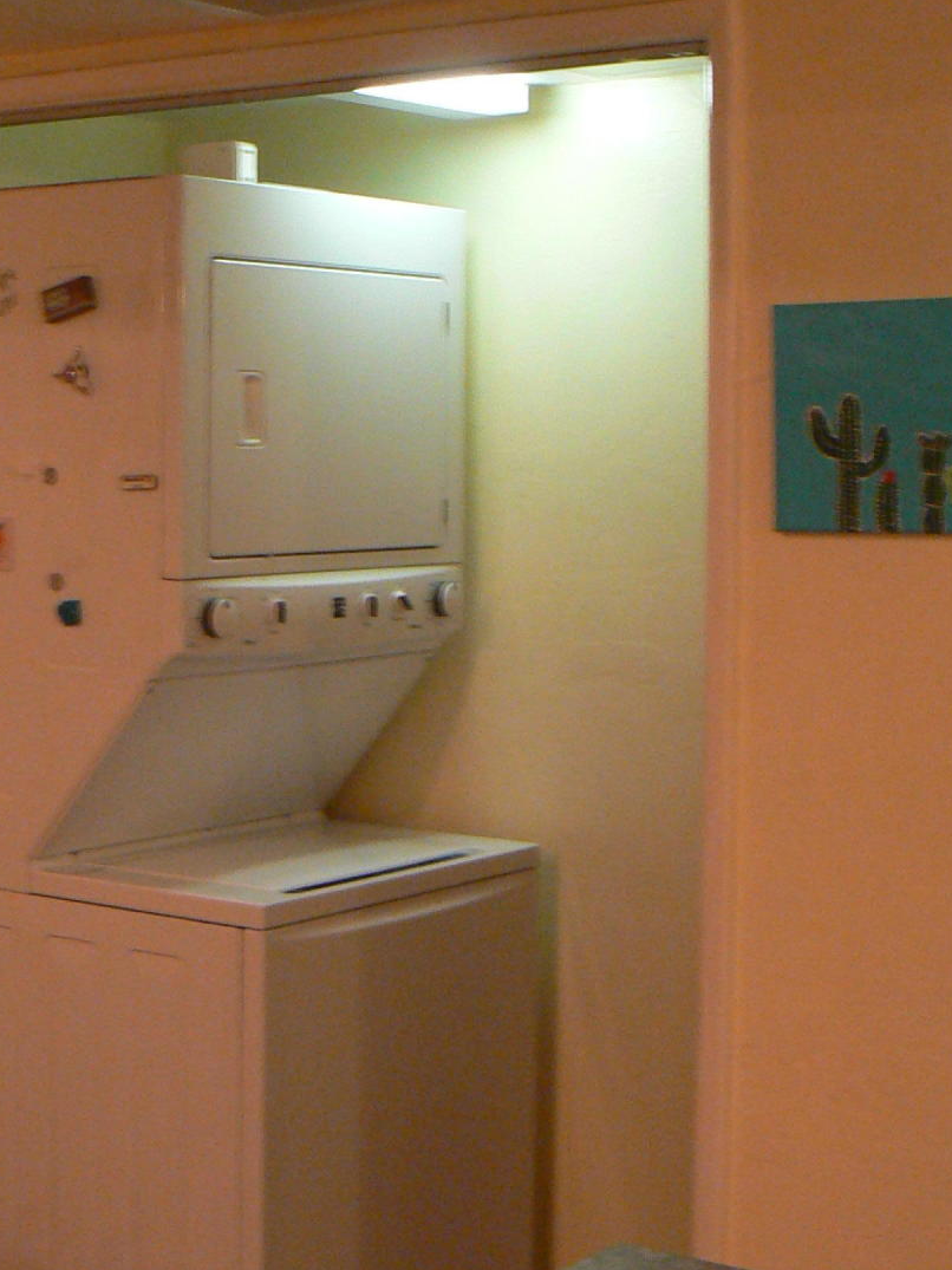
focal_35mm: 67
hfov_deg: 21.7
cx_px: 224
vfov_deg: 28.9
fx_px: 2457
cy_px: 477
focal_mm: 6
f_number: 2.8
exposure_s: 1/20
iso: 200
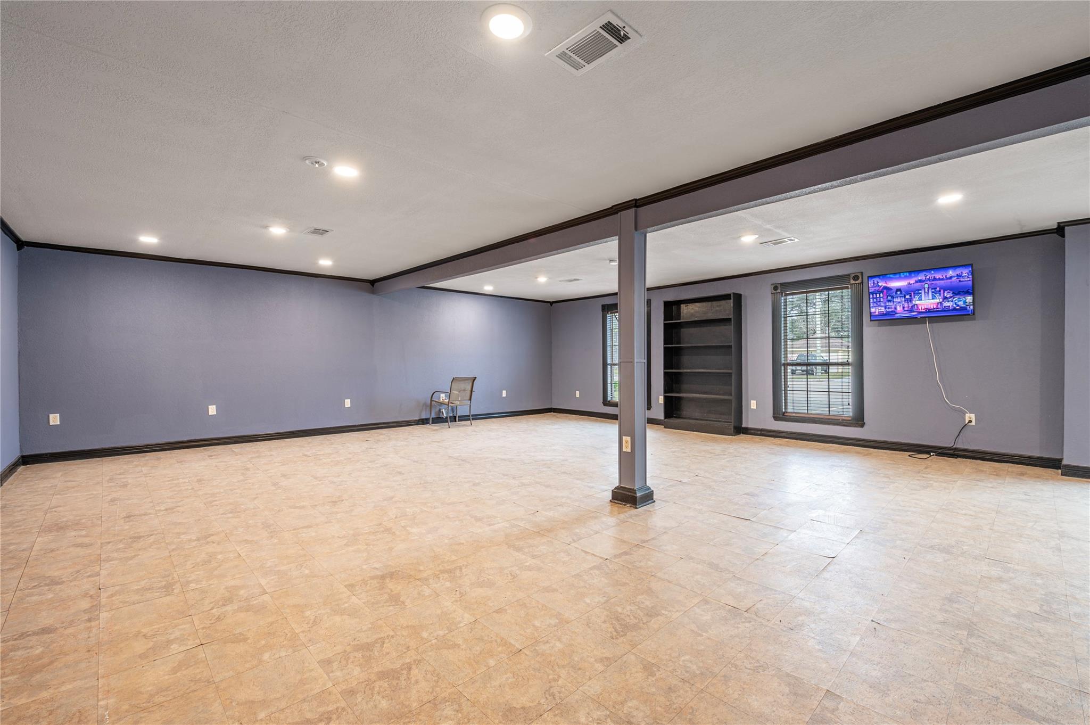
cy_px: 362
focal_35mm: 15
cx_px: 545
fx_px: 454
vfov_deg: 77.2
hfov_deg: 100.4
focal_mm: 15
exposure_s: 1/2.5
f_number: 8
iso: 100
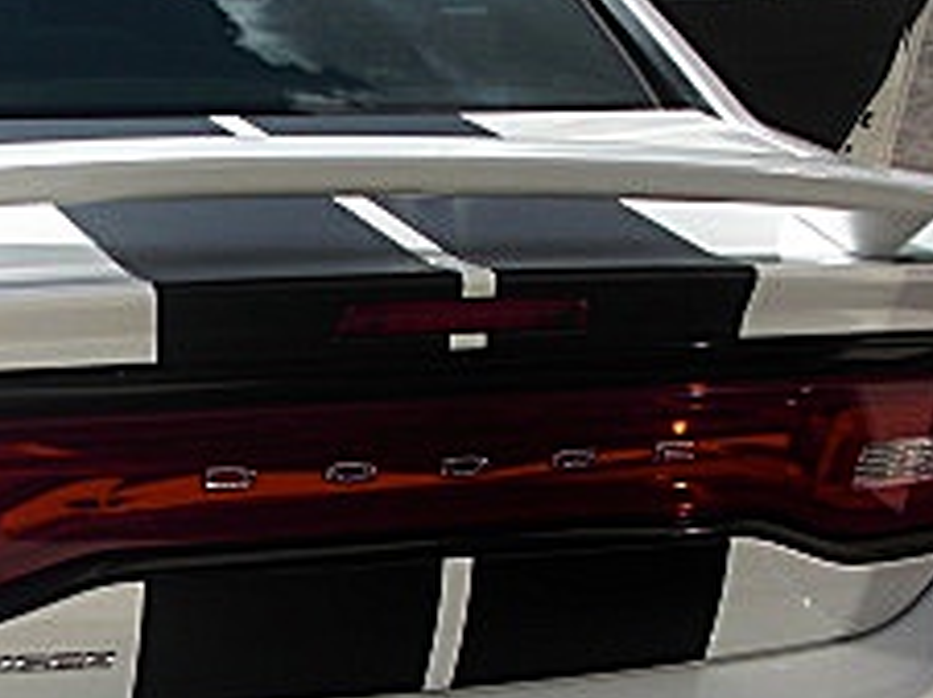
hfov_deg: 18.7
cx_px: -8
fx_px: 2746
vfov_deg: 14.4
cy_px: 475
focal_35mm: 102
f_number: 7.9
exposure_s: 1/125
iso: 50
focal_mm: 6.3
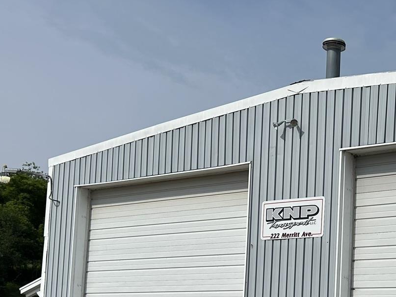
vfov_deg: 21.5
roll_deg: -2.0
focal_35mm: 66
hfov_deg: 28.3
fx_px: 755
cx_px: 357
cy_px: 289
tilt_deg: +4.1
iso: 50
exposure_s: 1/11364
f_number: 1.5
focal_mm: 5.7
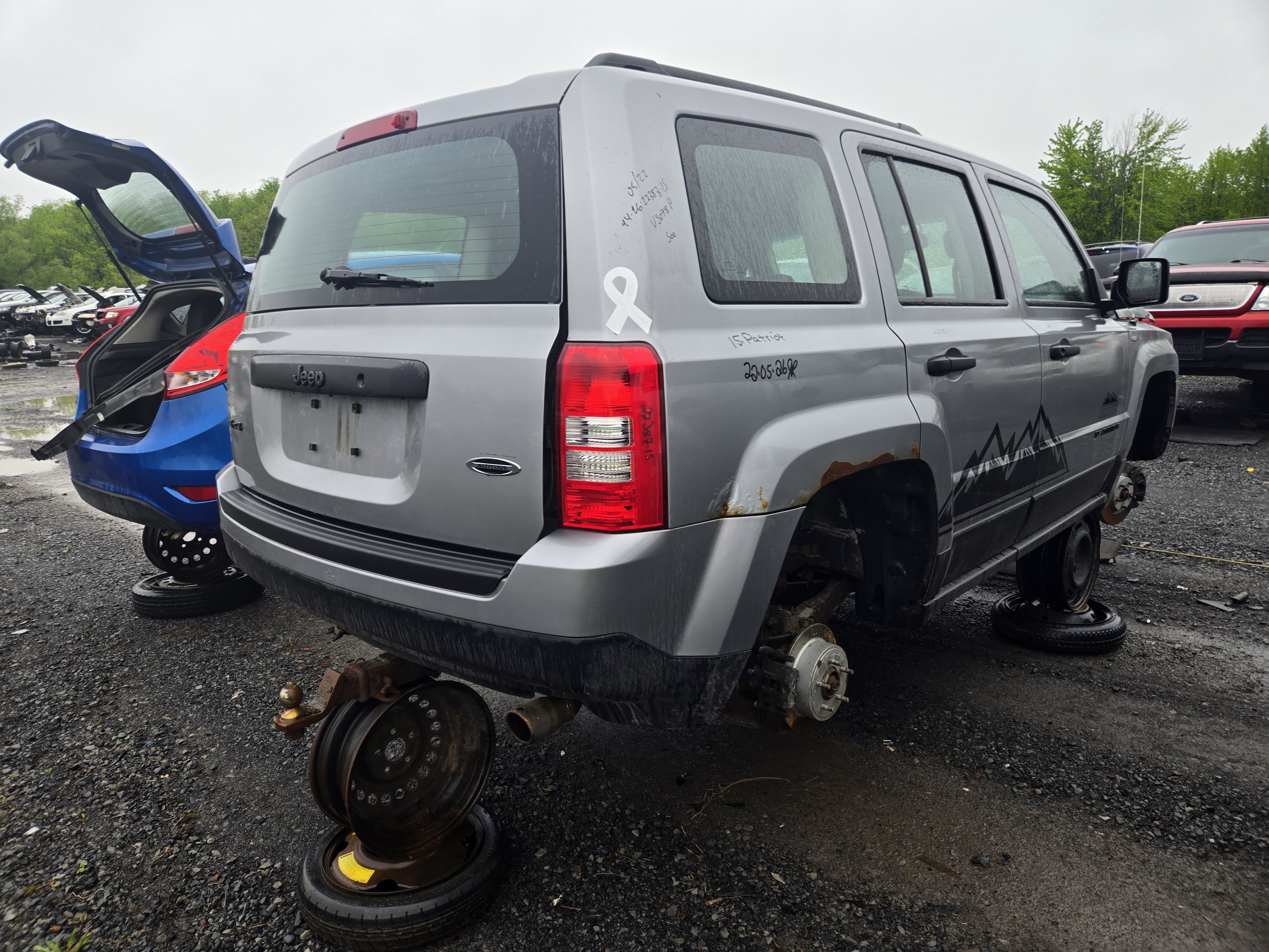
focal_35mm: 23
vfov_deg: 58.9
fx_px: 843
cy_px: 476
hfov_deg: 73.9
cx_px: 634
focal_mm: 5.4
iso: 25
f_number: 1.8
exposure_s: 1/200
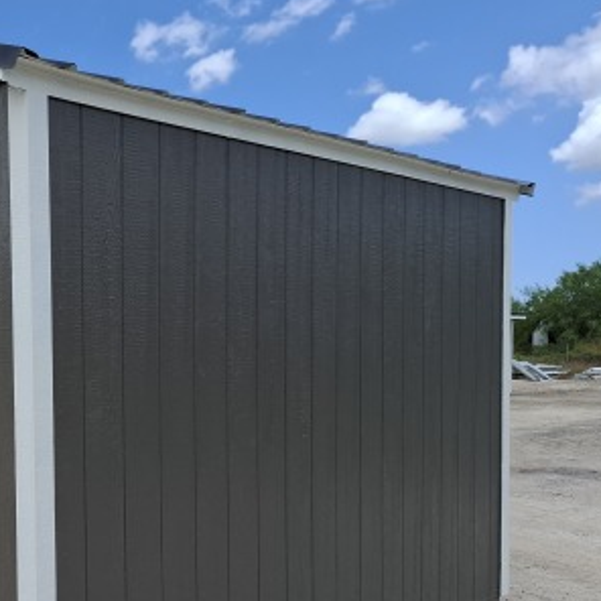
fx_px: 864
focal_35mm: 44
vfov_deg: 37.9
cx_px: 26
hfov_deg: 35.4
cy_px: 406
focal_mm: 5.54
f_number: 1.8
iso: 50
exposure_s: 1/2088
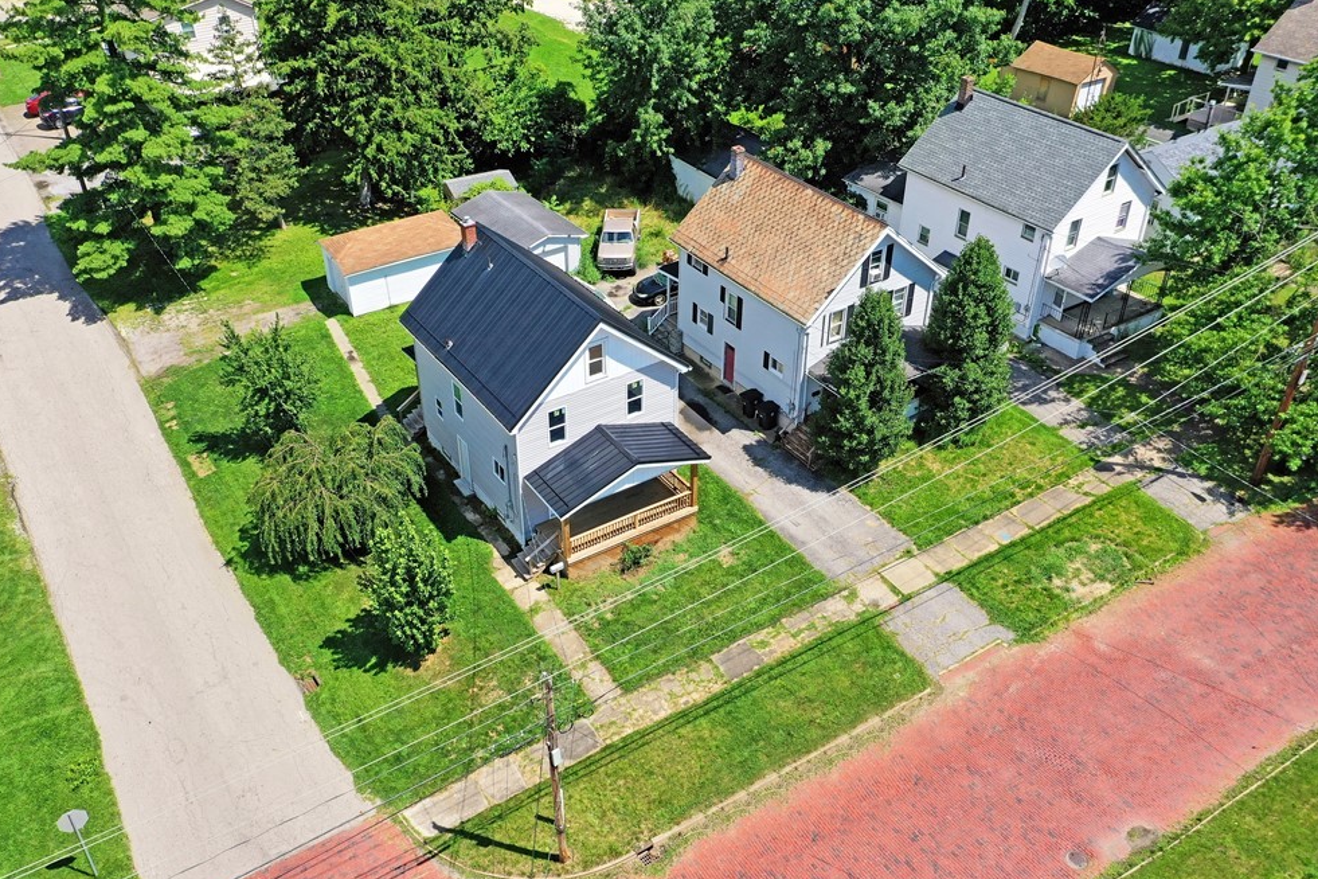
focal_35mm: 31
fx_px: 1135
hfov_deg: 60.2
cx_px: 594
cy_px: 454
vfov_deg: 42.3
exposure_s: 1/500
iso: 100
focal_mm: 10.26
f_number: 5.6
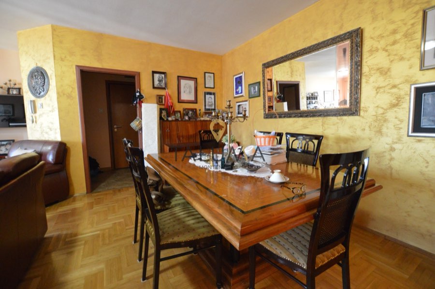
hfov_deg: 100.5
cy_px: 144
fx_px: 181
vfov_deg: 77.2
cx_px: 218
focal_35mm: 15
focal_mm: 10
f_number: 3.5
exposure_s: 1/40
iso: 3200
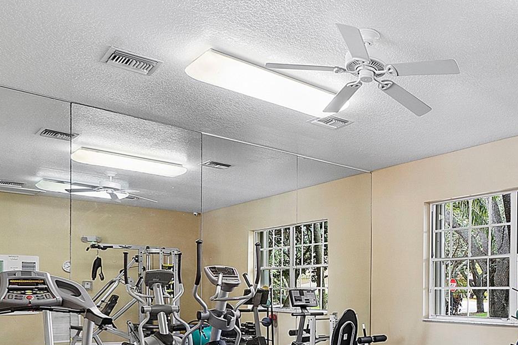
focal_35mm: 33
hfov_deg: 52.4
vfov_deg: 37.9
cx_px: 435
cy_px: 293
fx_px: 475
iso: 160
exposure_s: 1/1.25
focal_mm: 10
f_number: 11
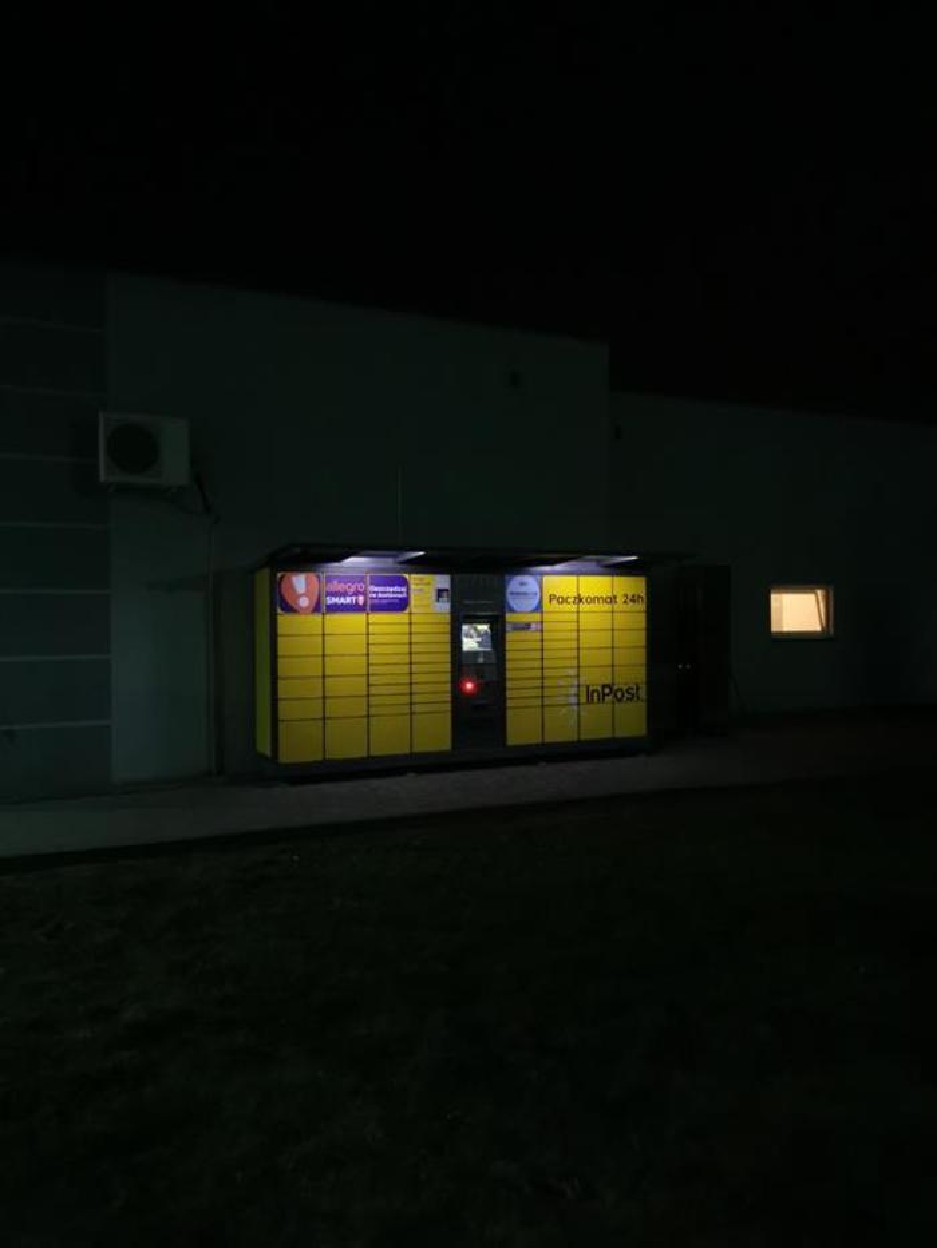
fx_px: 974
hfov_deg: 51.4
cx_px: 468
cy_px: 624
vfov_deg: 65.3
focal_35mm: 27
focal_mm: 5.58
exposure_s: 1/20
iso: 1000
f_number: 1.8
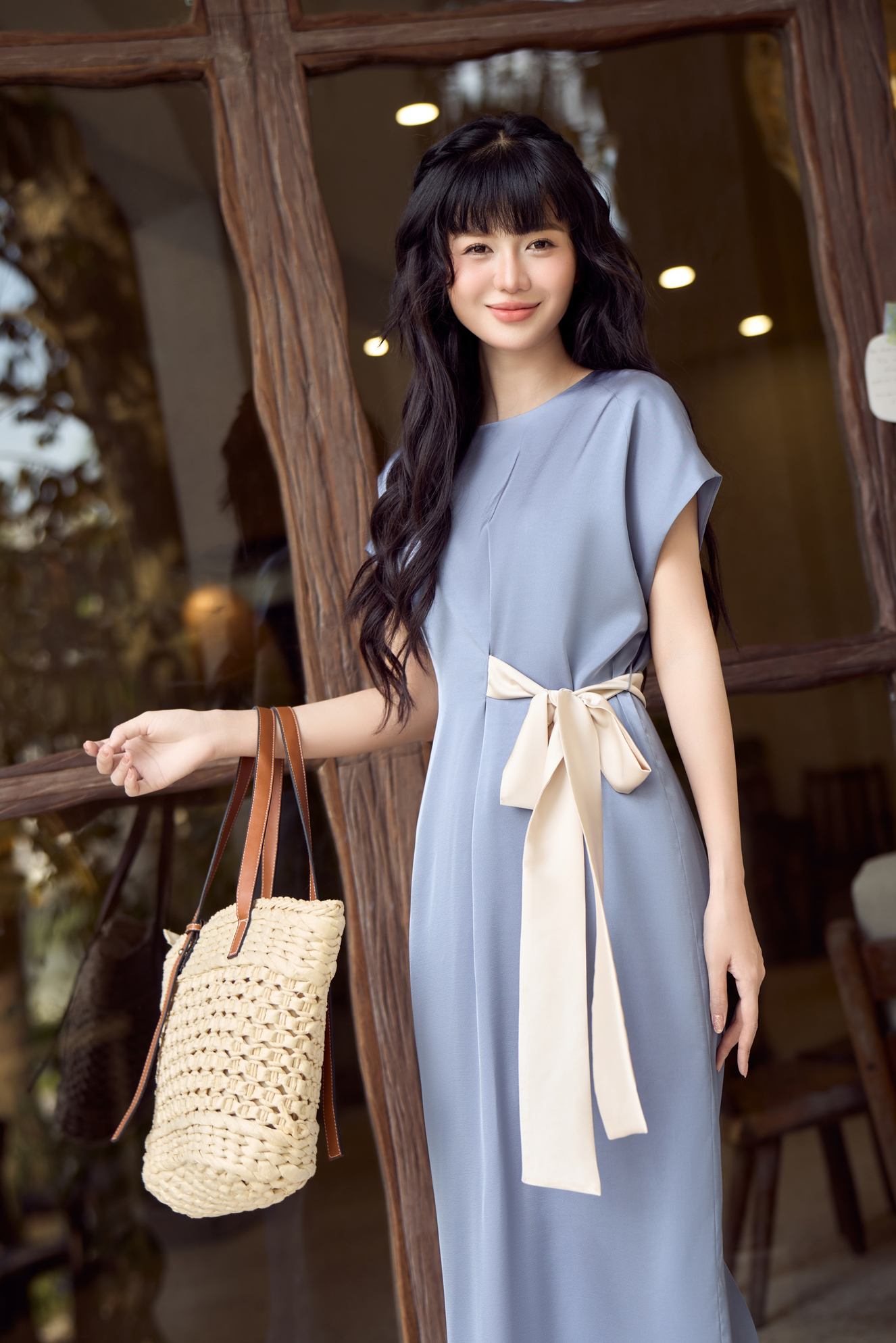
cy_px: 672
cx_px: 448
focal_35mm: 59
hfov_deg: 23.0
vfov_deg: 33.9
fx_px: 2202
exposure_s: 1/200
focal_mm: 59
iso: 200
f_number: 2.8
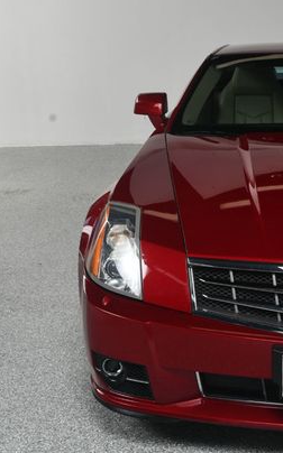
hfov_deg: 19.8
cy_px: 226
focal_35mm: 63
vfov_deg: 32.5
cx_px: 302
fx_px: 779
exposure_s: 1/160
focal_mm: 26
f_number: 13
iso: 100
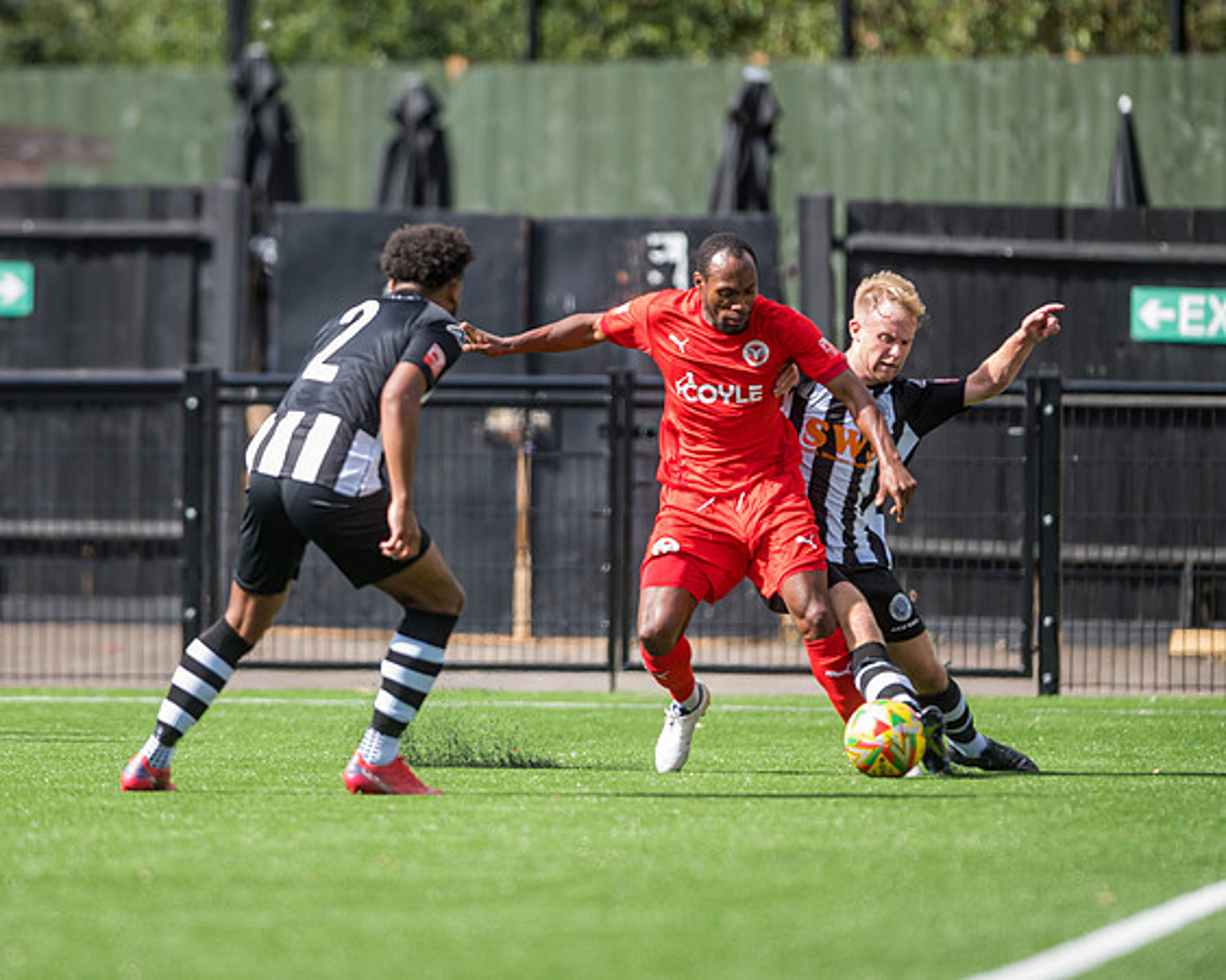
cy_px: 410
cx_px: 391
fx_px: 21182
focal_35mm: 584
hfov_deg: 3.3
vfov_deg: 2.7
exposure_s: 1/2000
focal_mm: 400
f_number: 4
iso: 400
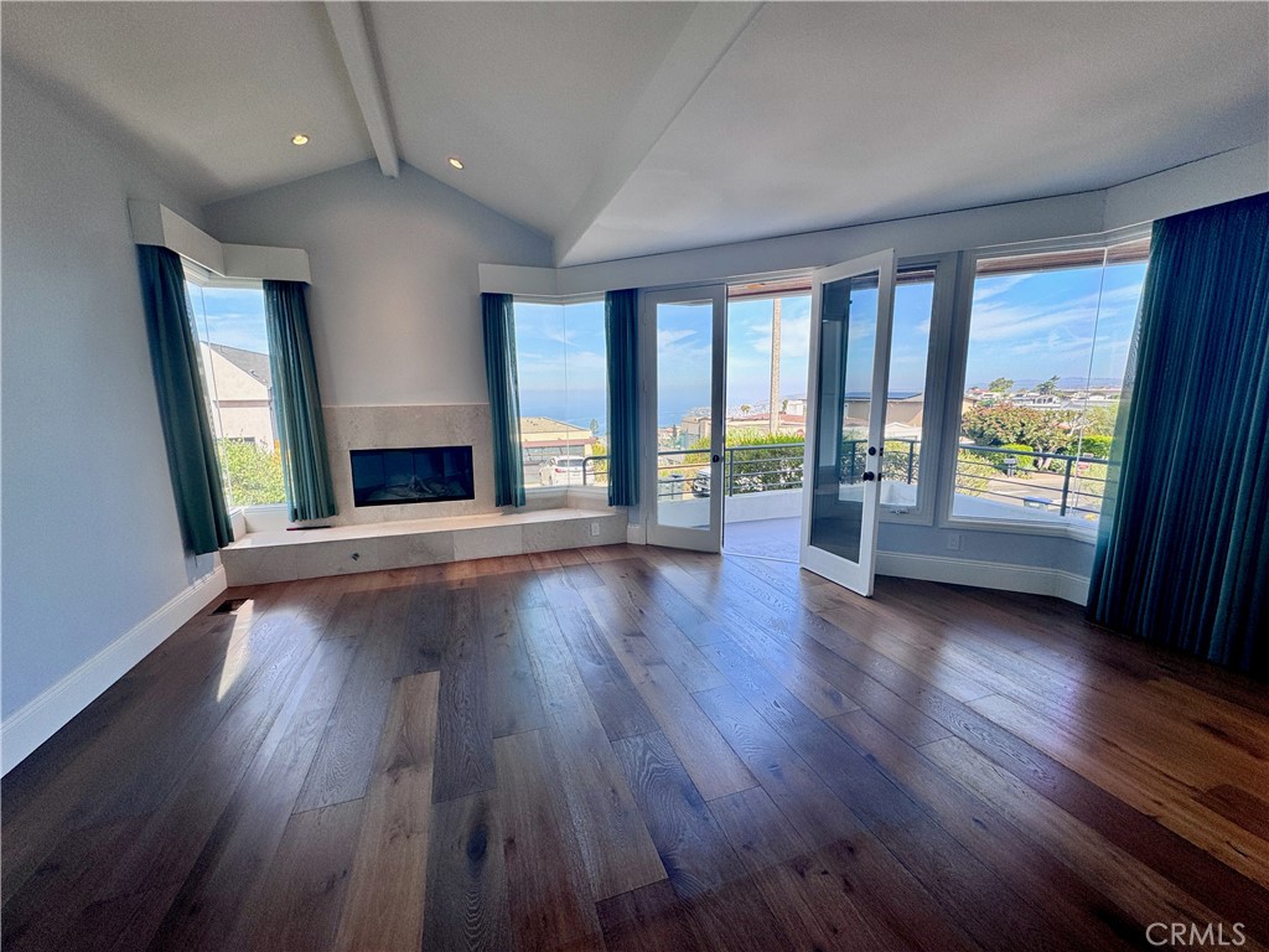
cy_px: 476
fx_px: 513
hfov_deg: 102.1
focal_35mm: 14
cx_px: 634
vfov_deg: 85.7
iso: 40
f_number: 2.2
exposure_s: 1/304
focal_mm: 2.22
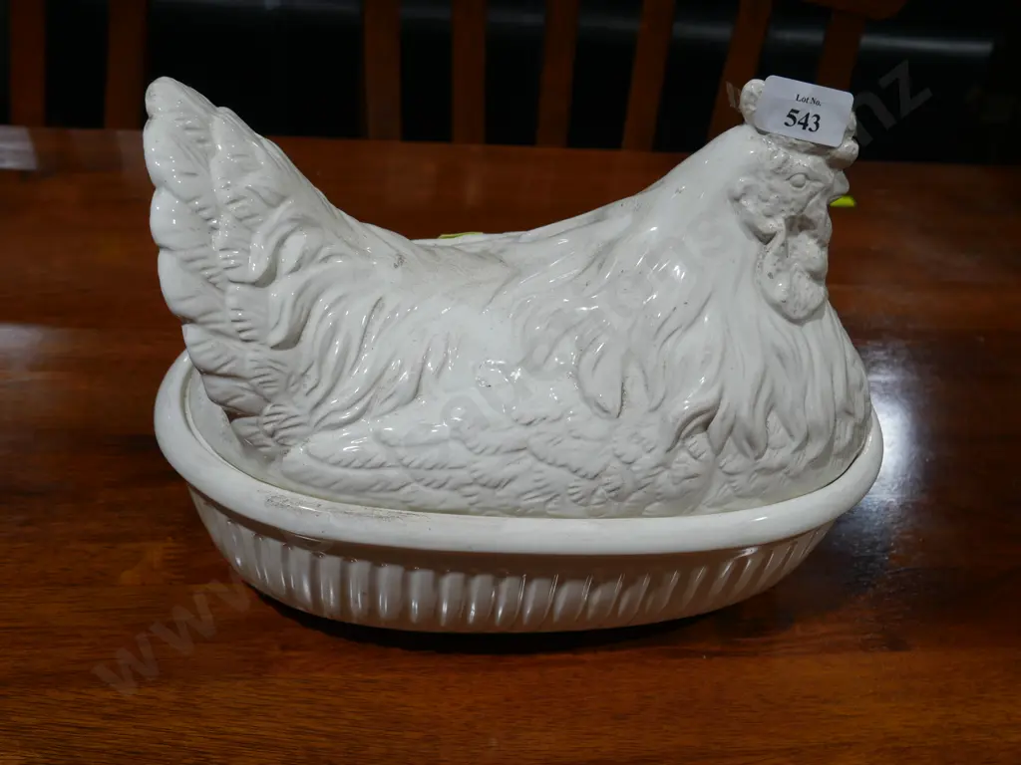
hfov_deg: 44.8
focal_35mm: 42
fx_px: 1239
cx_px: 510
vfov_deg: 34.3
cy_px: 382
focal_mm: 21
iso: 200
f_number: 4.6
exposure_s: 1/80
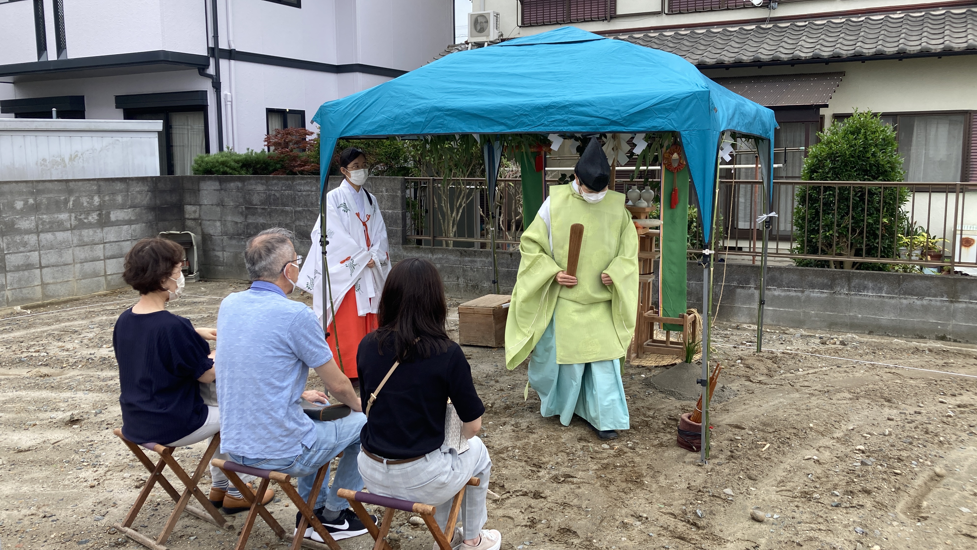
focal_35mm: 31
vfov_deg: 37.8
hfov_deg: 62.6
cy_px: 256
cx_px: 492
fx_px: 803
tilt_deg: -7.5
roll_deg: -0.5
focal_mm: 3.99
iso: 20
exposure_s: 1/623
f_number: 1.8
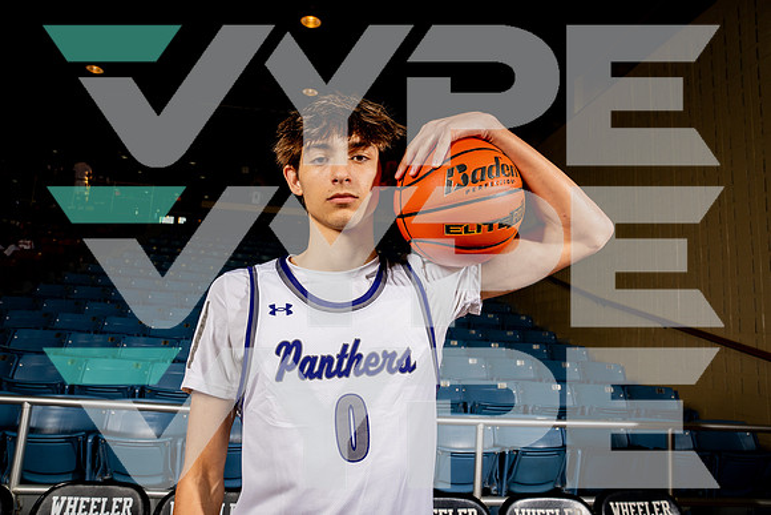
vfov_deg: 51.3
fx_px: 536
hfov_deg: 71.5
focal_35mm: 25
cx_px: 386
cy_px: 258
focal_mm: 25
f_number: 7.1
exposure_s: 1/125
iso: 250
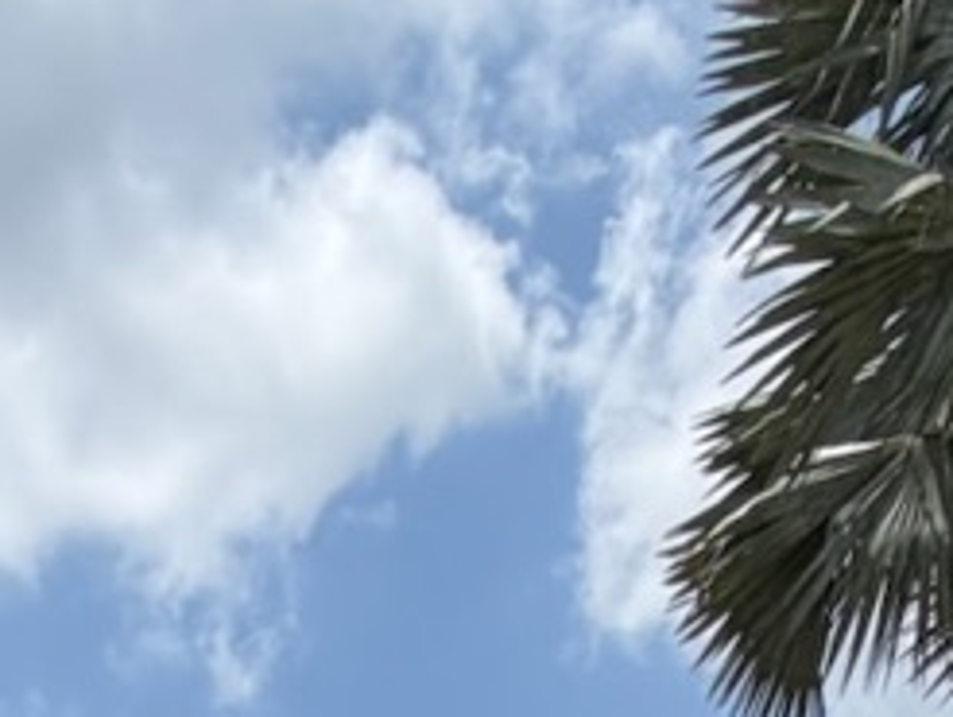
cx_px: 85
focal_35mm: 91
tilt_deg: -20.5
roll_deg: -1.1
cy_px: 2639
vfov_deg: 9.0
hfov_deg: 21.0
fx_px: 2508
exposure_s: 1/1285
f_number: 2.2
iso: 20
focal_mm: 2.22
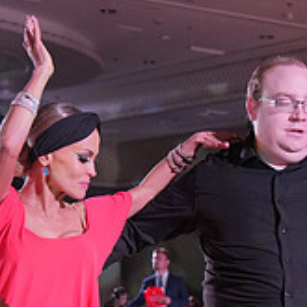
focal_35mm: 143
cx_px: 204
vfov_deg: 11.9
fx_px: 1435
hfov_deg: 12.2
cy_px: 374
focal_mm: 48
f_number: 4
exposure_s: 1/500
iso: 2000
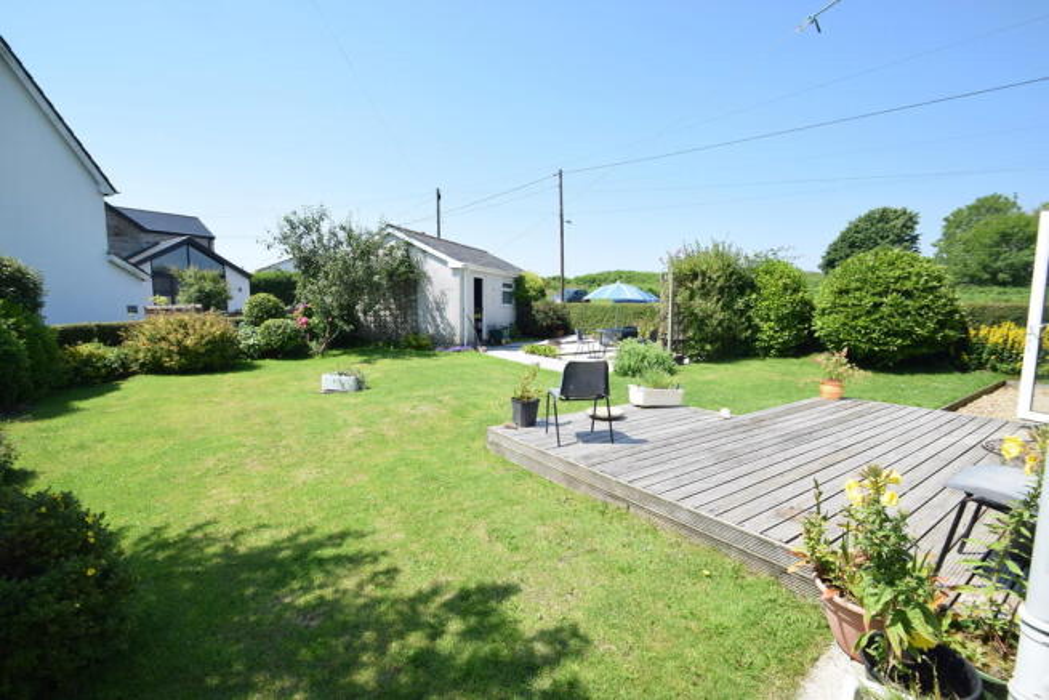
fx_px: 437
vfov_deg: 77.4
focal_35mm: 15
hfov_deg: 100.4
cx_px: 524
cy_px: 350
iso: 200
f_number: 9
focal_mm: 10
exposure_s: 1/320
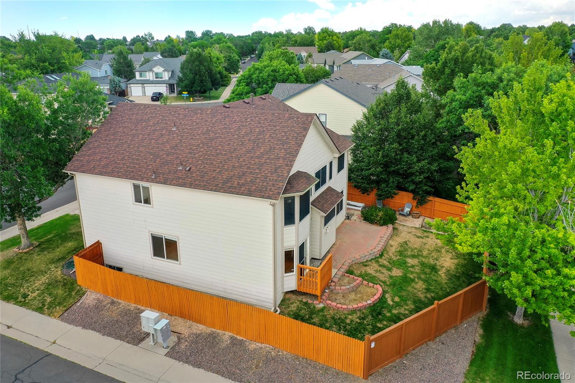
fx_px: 447
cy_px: 192
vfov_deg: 46.4
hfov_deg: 65.5
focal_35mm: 28
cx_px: 288
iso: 100
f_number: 4.5
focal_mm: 10.26
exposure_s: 1/120
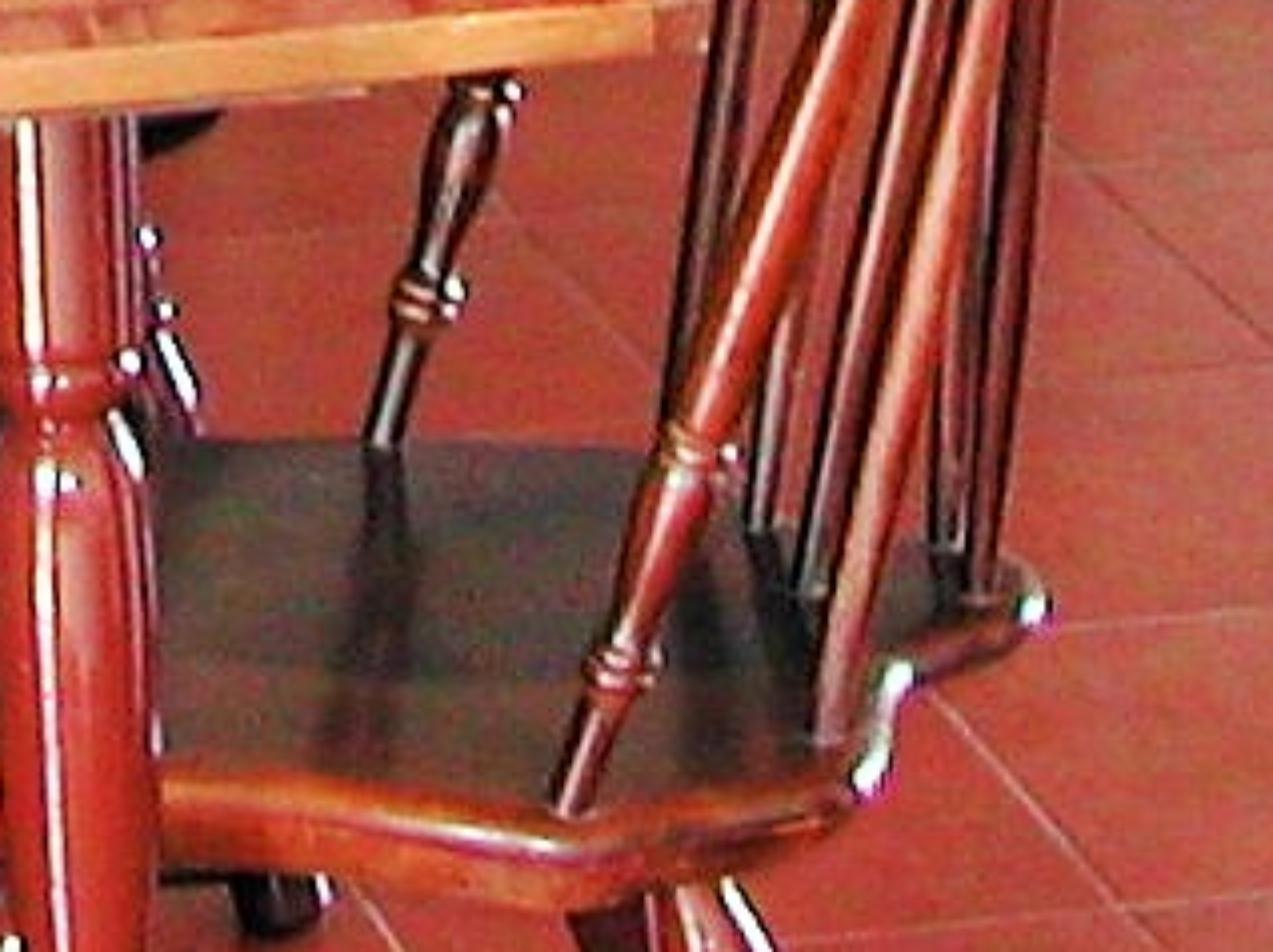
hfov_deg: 8.1
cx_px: 68
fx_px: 9003
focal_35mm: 245
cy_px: -1404
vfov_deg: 5.8
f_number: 2.8
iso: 100
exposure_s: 1/30
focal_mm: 8
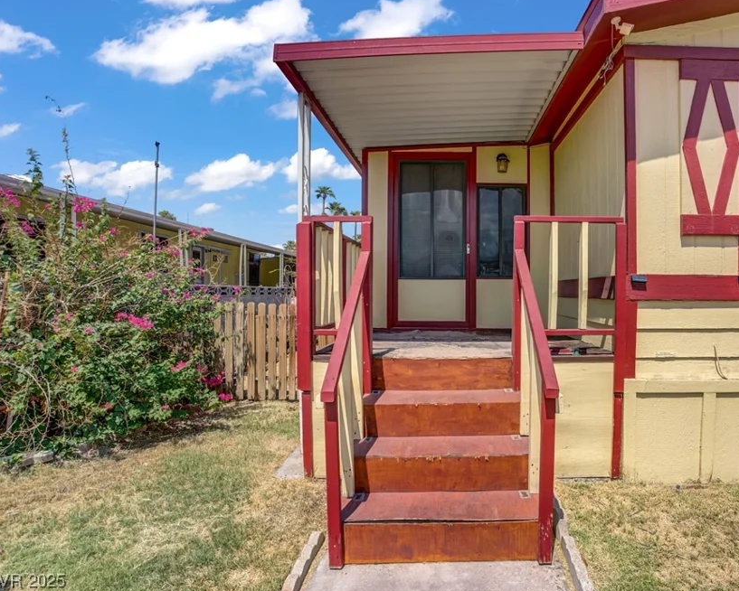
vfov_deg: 68.1
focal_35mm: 20
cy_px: 290
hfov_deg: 79.3
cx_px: 447
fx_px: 438
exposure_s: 1/2500
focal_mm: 17
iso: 640
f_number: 8
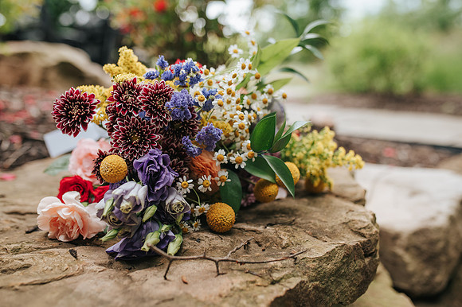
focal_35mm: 35
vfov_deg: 37.8
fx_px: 449
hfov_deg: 54.5
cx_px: 231
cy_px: 154
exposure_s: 1/1000
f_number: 2.8
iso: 500
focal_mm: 35
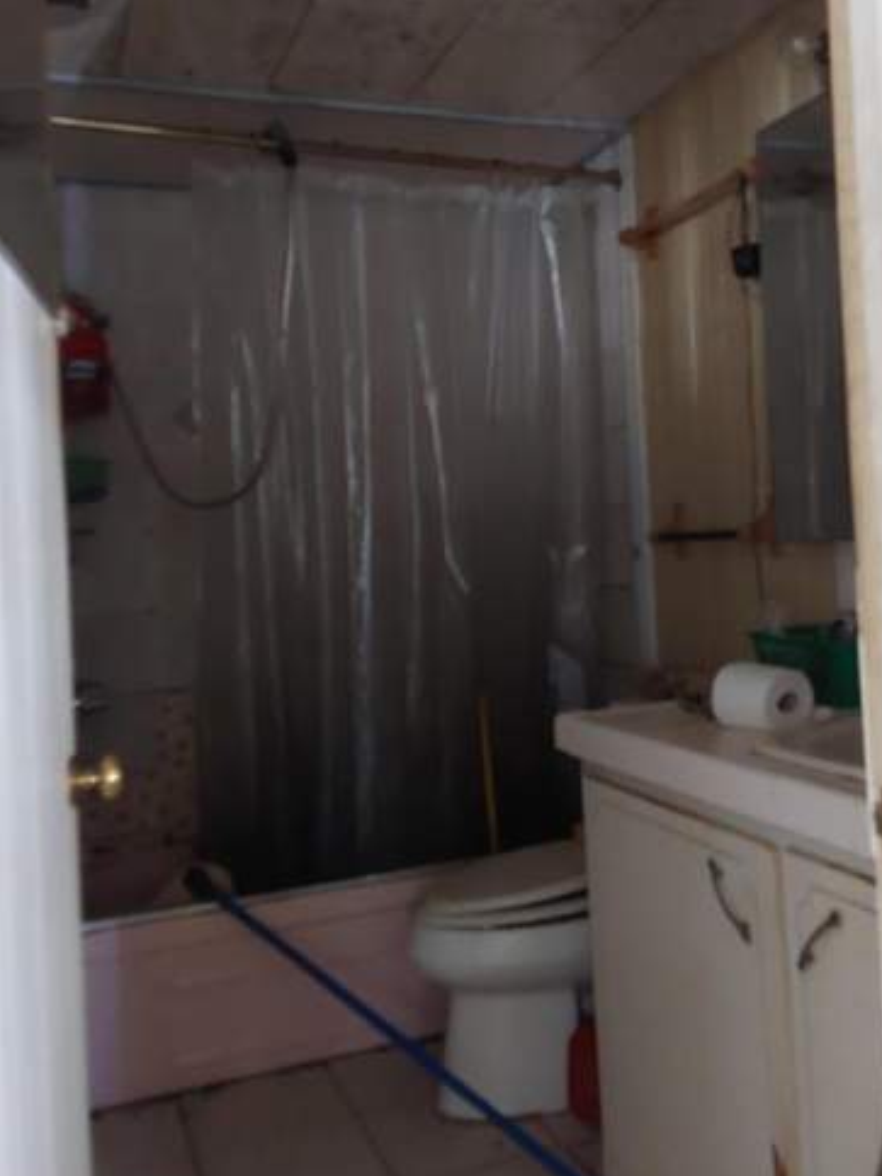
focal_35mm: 37
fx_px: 1257
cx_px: 542
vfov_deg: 50.0
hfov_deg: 38.5
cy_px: 503
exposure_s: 1/12.5
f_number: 1.9
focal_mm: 2.91
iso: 400
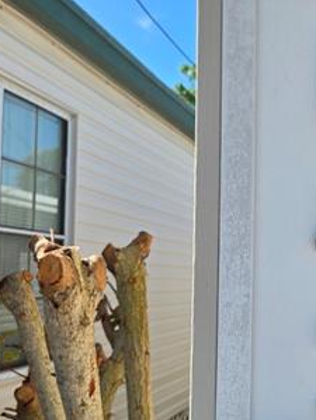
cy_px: 246
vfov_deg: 32.6
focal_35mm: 59
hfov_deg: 23.4
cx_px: 341
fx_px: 717
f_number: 1.8
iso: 25
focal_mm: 5.4
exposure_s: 1/1038
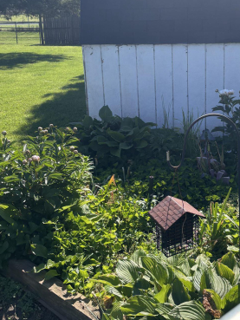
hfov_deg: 30.5
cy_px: 141
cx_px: 175
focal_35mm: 47
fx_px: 434
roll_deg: -0.6
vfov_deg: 40.4
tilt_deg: -14.9
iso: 50
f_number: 1.6
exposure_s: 1/1695
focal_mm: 5.96
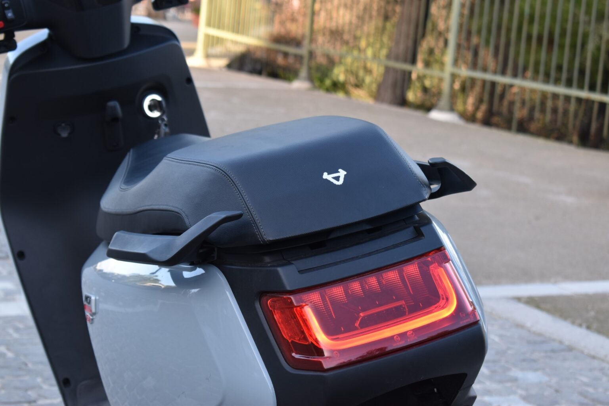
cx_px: 304
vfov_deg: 16.6
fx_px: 1396
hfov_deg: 24.6
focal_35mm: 82
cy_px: 203
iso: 400
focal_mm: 55
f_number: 6.3
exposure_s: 1/160
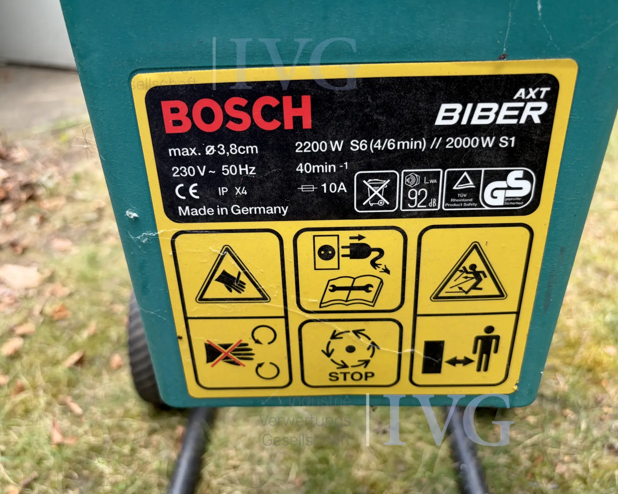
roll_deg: +0.7
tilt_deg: -27.4
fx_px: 512
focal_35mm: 28
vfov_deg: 51.5
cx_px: 310
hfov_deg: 62.2
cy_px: 242
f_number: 1.6
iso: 32
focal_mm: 5.96
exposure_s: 1/121
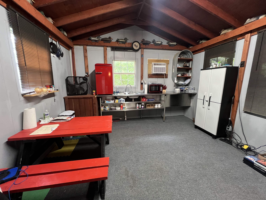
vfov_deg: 89.9
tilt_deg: -10.6
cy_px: 100
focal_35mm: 13
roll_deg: +0.3
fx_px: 100
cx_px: 133
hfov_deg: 106.2
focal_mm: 1.57
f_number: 1.8
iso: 500
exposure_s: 1/42
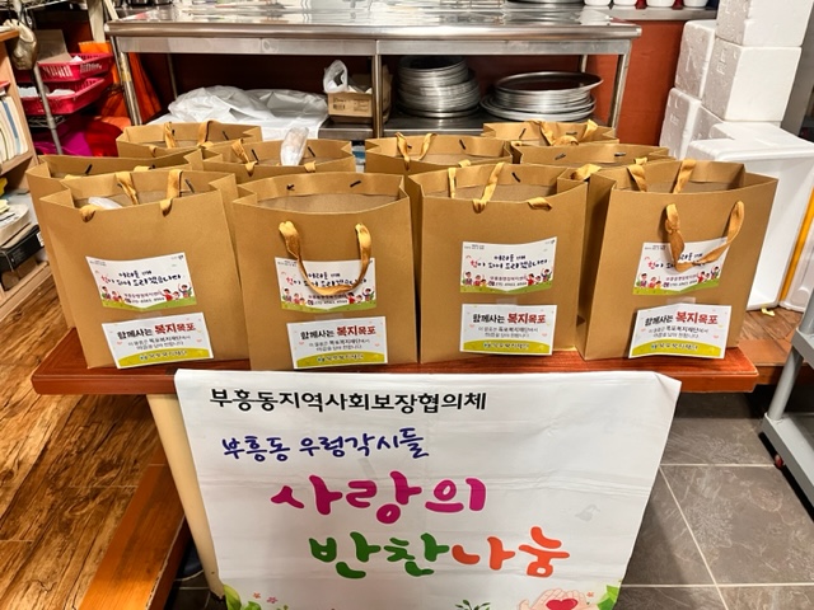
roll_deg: +0.1
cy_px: 305
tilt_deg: -31.3
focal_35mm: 26
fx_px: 611
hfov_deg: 67.3
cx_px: 407
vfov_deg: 53.1
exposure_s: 1/60
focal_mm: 5.1
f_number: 1.6
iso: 200
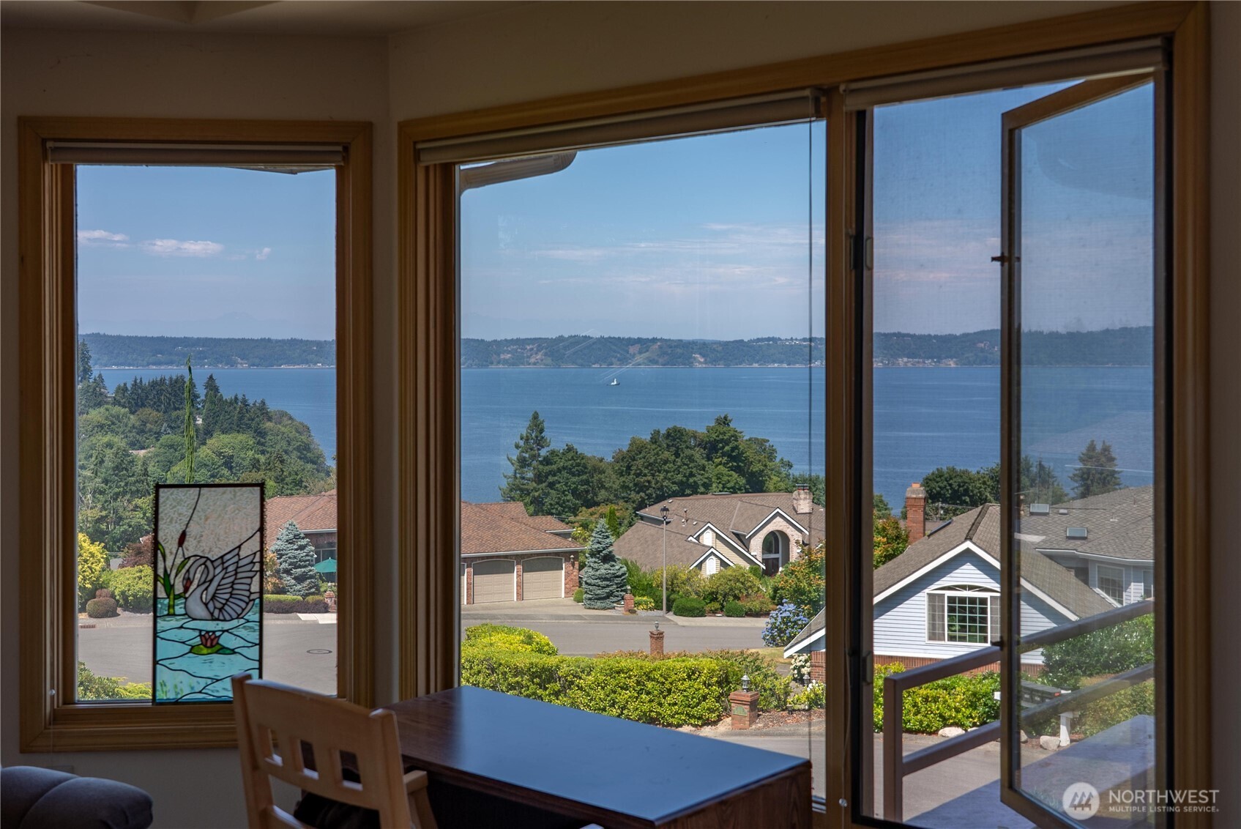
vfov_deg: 34.2
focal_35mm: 39
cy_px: 414
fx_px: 1345
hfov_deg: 49.5
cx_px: 620
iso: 80
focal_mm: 39
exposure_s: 1/200
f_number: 6.3
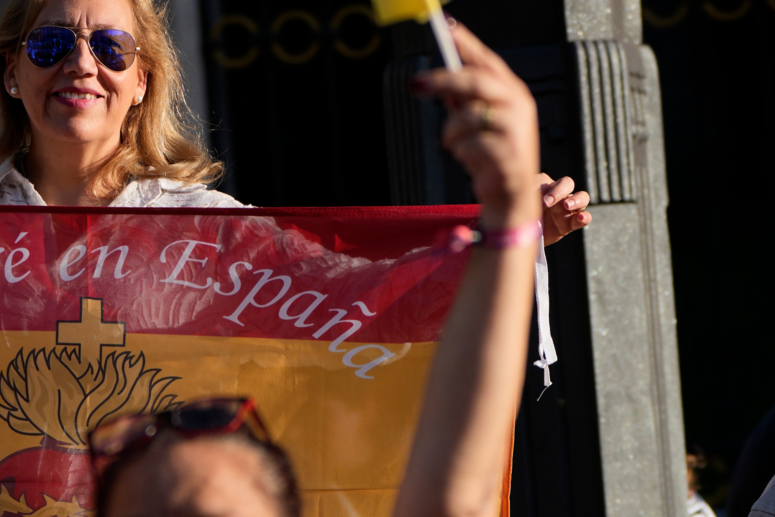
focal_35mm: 388
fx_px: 8352
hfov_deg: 5.3
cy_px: 507
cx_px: 259
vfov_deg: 3.5
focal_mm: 154
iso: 160
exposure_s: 1/800
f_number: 5.6
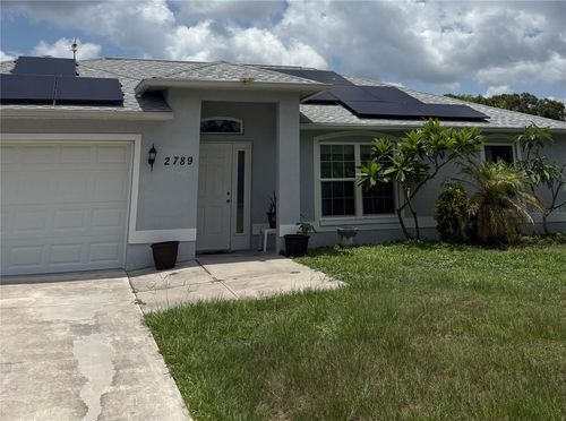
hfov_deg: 67.5
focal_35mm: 26
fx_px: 424
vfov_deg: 52.8
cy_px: 210
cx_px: 283
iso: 50
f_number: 1.6
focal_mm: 5.96
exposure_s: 1/11905
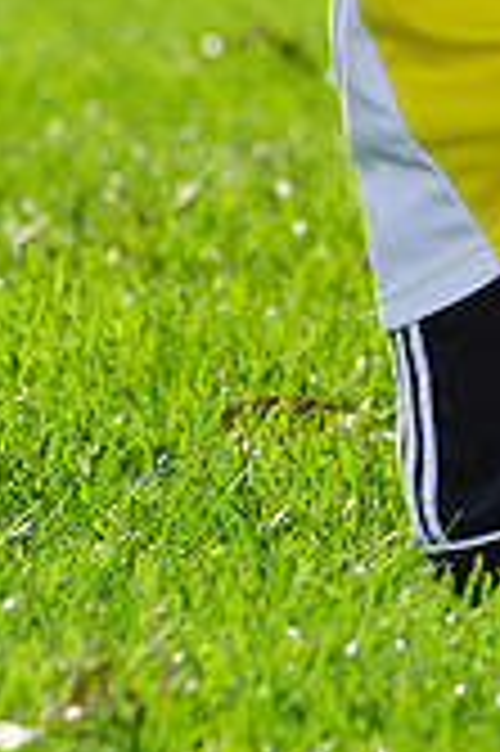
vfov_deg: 2.8
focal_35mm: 728
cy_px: -324
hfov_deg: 1.9
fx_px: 15197
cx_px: 617
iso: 100
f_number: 8
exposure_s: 1/200
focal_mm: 209
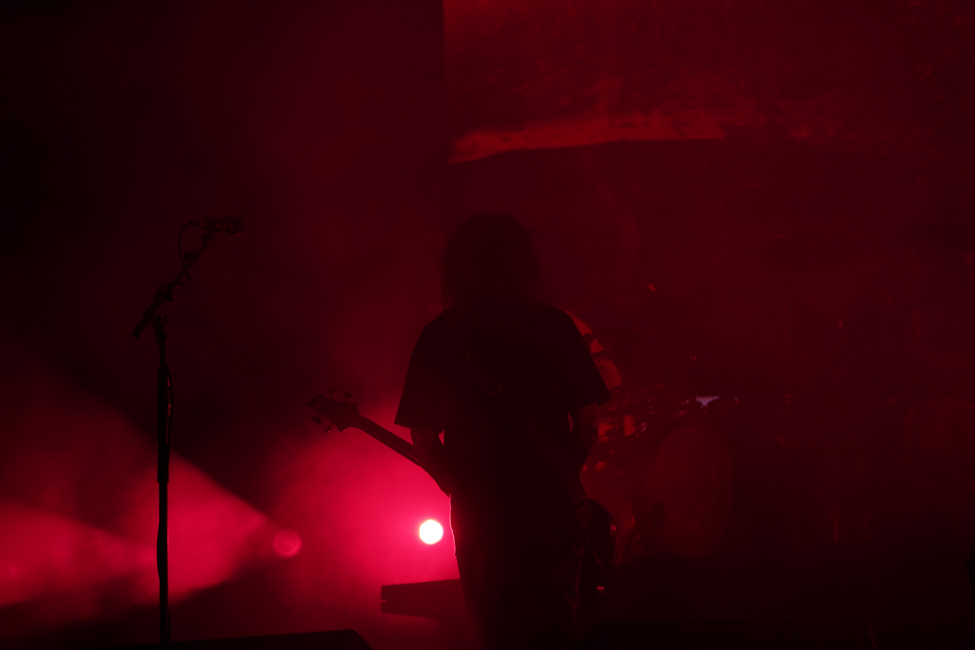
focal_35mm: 93
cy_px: 325
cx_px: 488
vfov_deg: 14.7
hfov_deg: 21.9
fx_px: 2519
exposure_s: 1/125
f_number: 4.5
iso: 100
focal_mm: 93
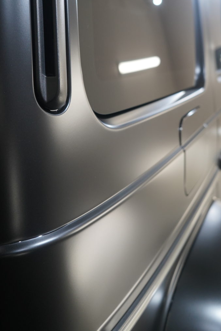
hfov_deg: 28.5
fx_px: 433
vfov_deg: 41.7
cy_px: 134
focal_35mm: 47
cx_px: 136
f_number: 4.5
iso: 1250
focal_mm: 31
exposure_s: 1/160
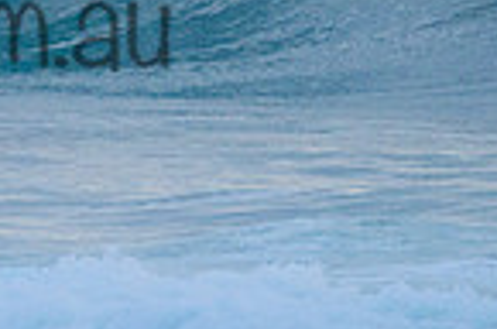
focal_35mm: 1771
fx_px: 24396
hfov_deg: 1.2
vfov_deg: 0.8
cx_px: -270
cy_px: -88
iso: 800
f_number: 5.6
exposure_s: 1/2000
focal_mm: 360
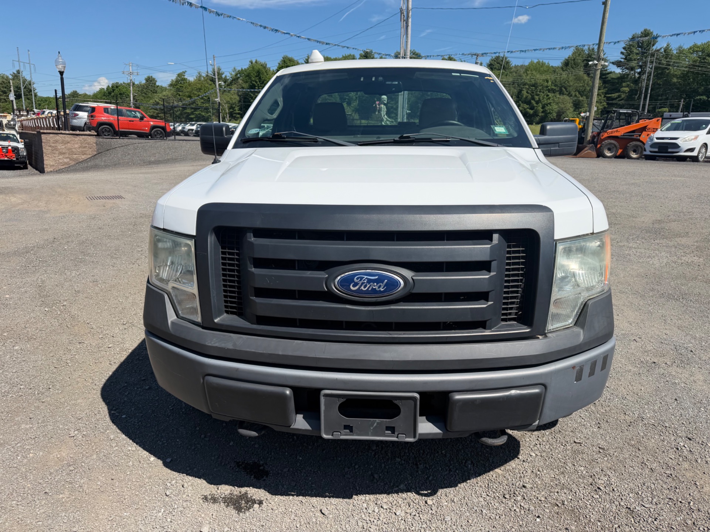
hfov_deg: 71.6
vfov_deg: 56.8
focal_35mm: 24
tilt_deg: -13.9
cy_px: 266
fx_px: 492
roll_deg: -2.4
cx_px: 355
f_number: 1.78
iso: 100
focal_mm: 6.76
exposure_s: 1/5319
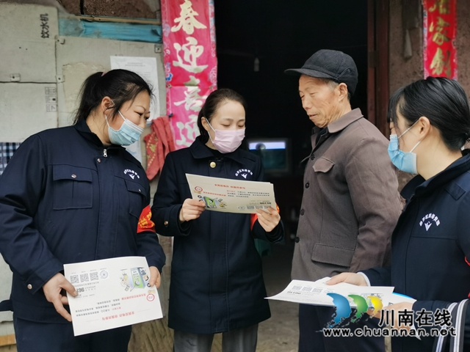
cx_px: 235
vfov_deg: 37.7
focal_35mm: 38
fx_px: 516
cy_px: 176
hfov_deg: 49.0
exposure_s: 1/166
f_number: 1.8
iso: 50
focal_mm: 5.58
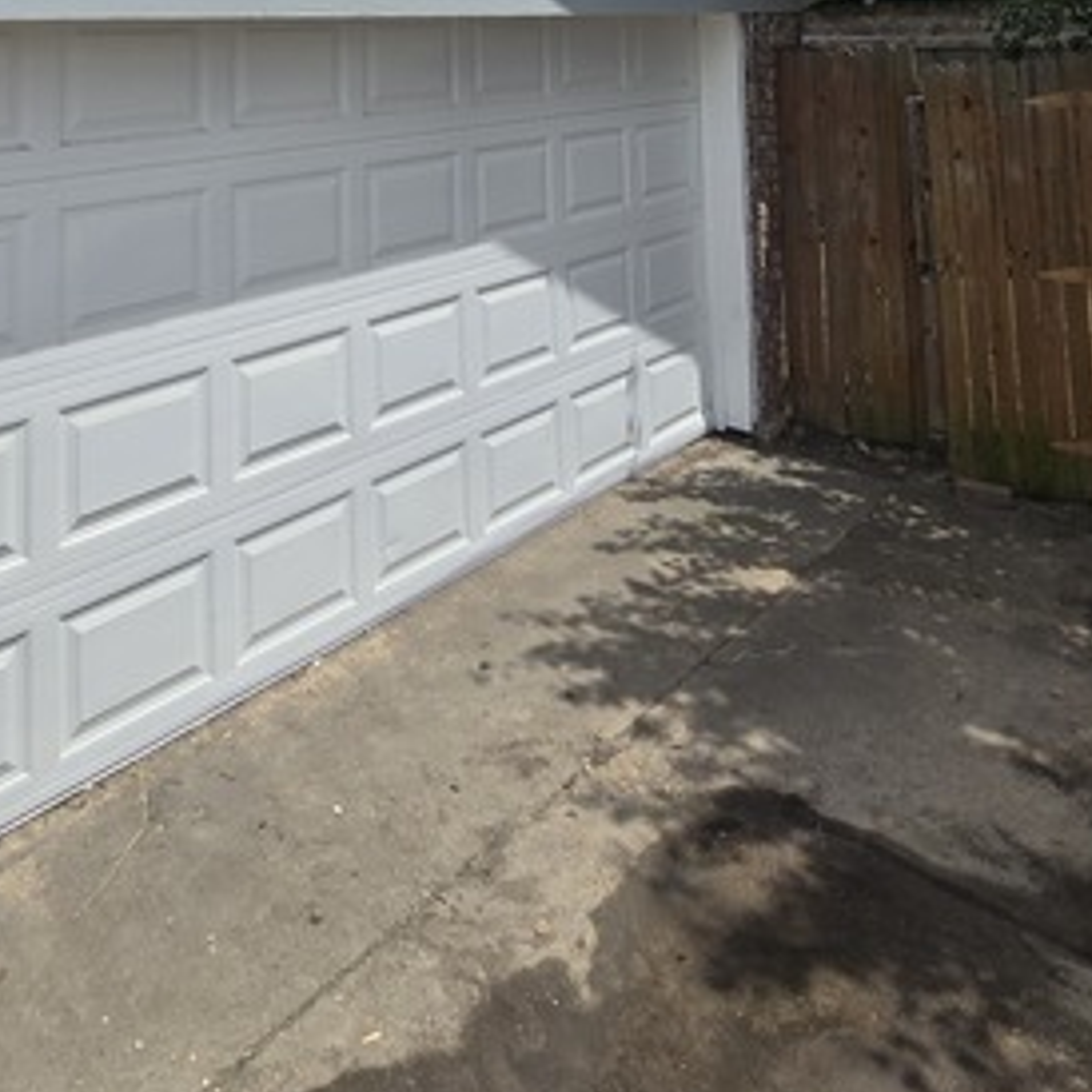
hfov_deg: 55.7
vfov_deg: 46.1
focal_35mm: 28
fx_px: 999
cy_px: -46
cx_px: 339
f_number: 2.2
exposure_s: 1/4109
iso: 50
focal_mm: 2.2
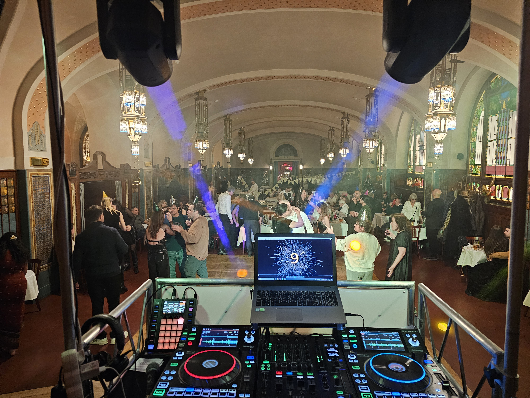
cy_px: 199
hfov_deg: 73.9
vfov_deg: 58.9
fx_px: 352
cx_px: 265
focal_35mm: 23
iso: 800
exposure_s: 1/50
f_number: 1.7
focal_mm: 6.3
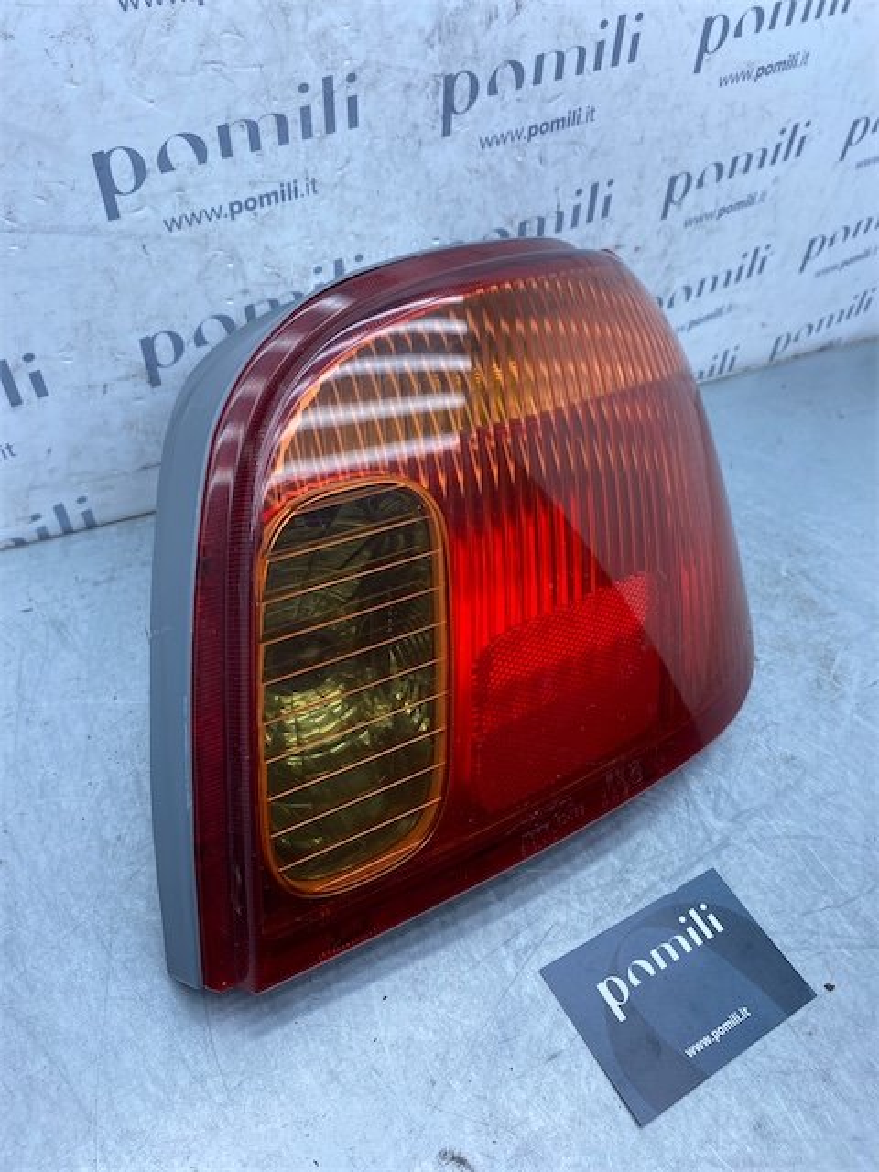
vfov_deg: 67.3
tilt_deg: -41.6
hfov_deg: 53.1
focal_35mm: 26
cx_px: 440
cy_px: 586
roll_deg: -15.9
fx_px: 880
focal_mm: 4.25
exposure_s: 1/552
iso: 32
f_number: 1.8
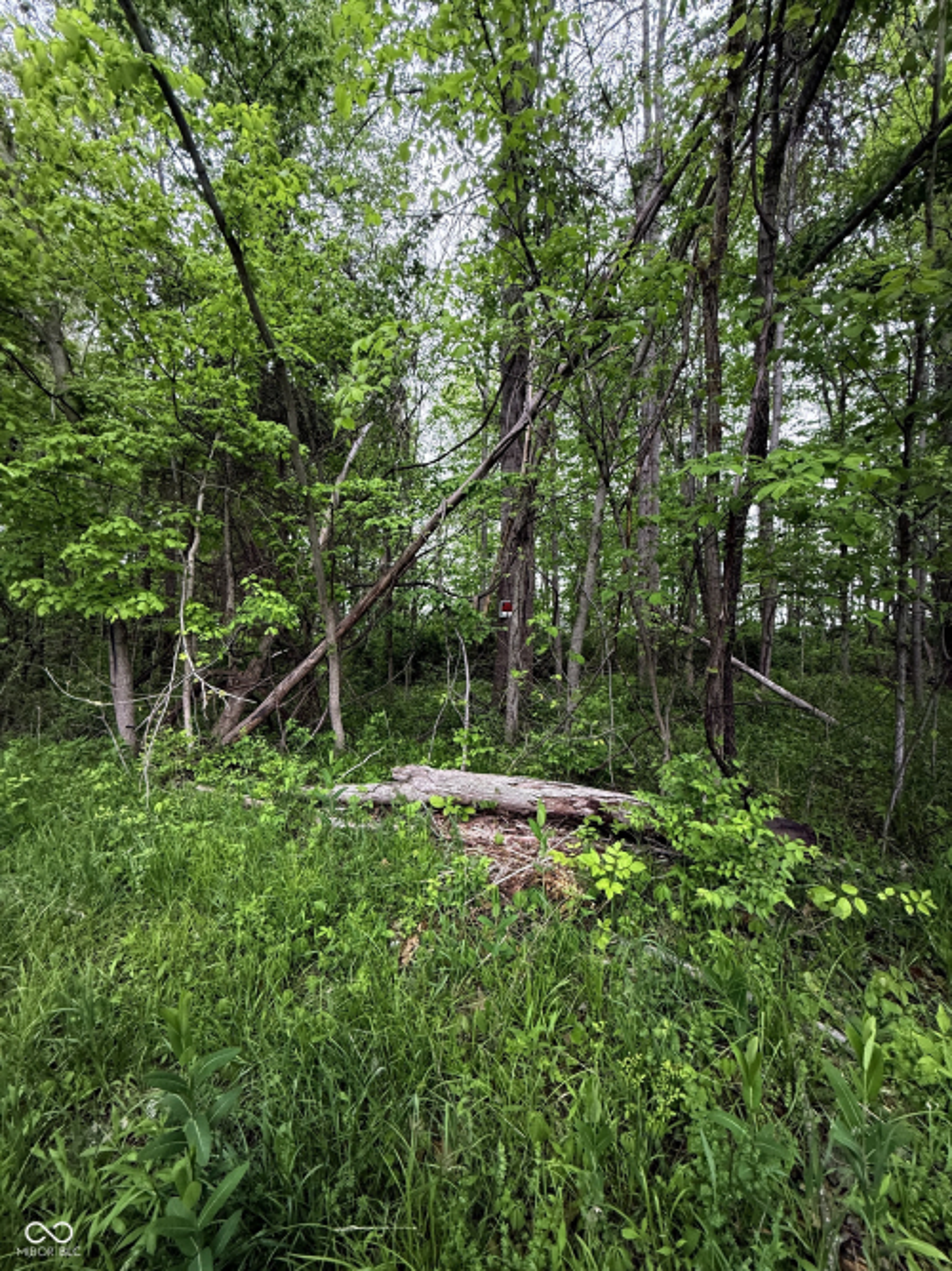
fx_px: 514
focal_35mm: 14
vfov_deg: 102.1
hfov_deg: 85.7
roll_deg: +1.3
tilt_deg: +4.6
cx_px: 476
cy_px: 636
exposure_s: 1/99
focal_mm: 2.22
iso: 200
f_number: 2.2
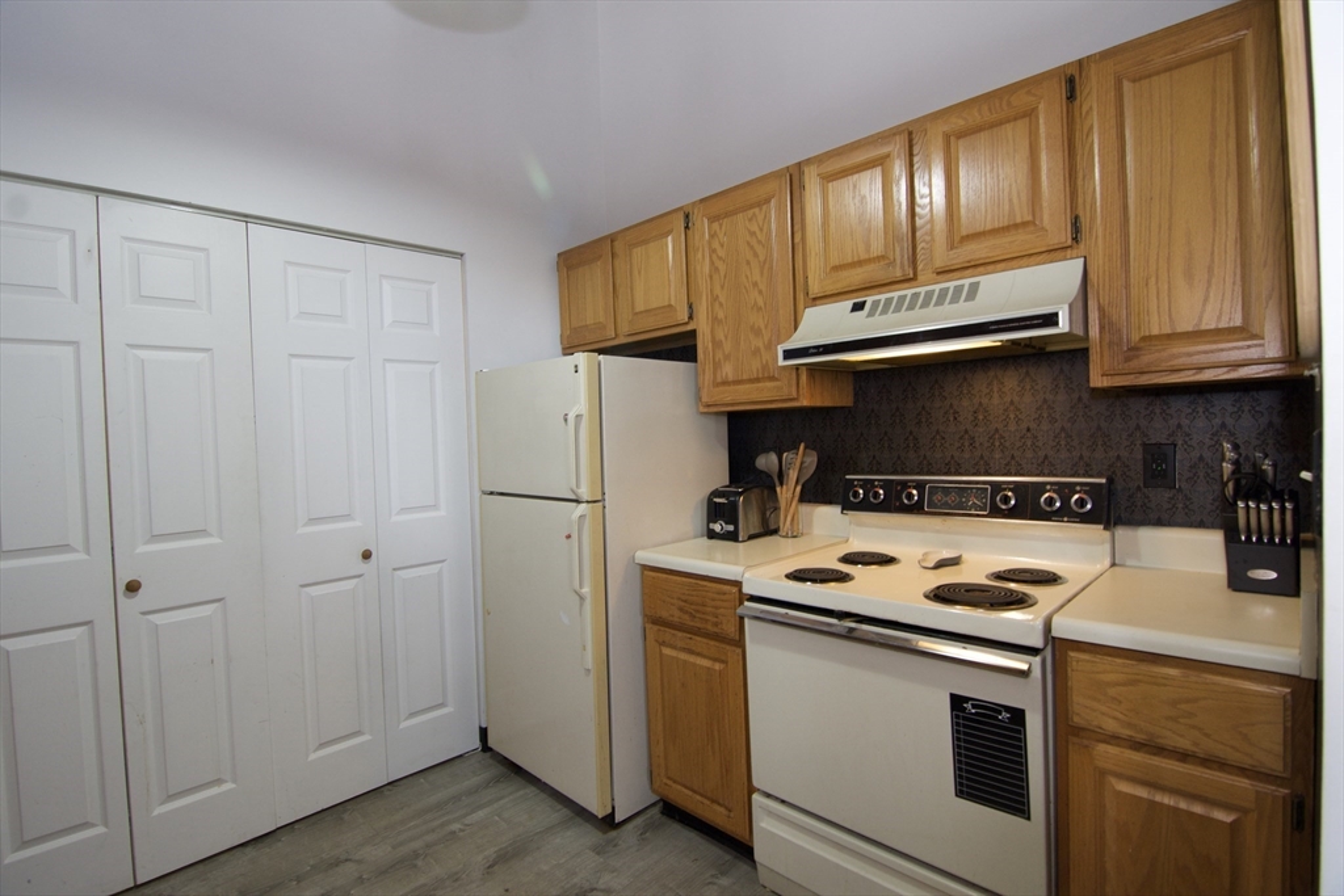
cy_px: 448
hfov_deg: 95.0
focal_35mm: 16
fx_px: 616
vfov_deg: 72.1
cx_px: 672
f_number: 7.1
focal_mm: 11
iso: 560
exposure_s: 1/15
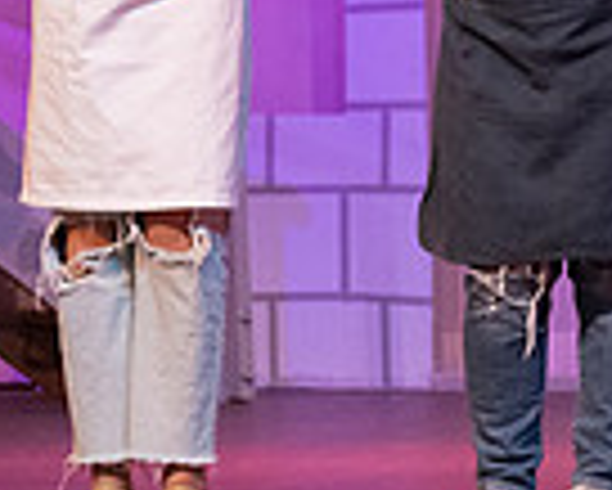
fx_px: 6978
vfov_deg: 4.0
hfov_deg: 5.0
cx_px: -200
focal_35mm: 385
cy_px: 27
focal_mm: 80
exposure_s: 1/500
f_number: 4
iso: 5000
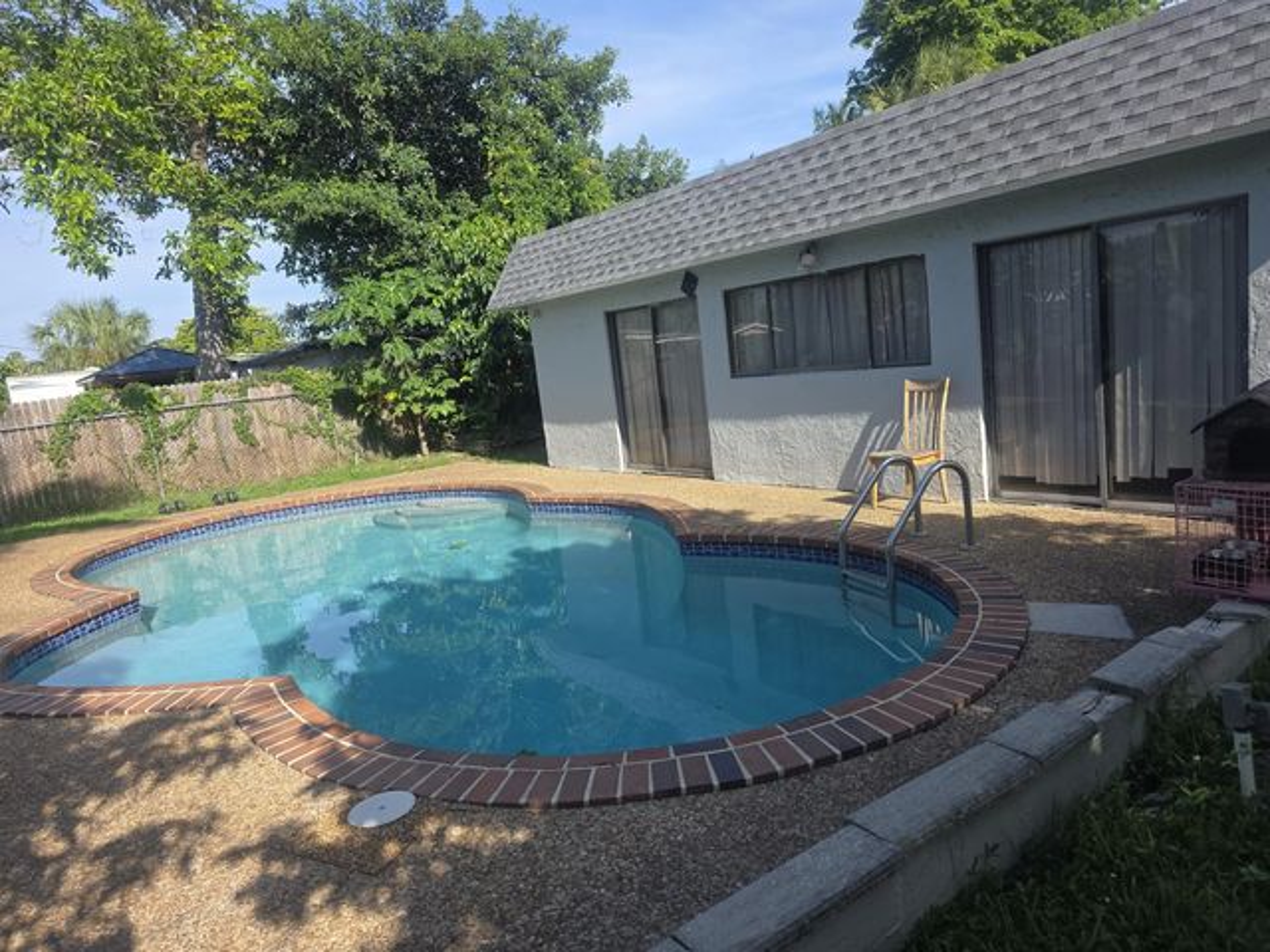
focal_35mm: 23
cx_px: 635
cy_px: 476
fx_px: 844
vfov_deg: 58.9
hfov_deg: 73.9
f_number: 1.7
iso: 12
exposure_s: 1/457
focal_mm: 6.3
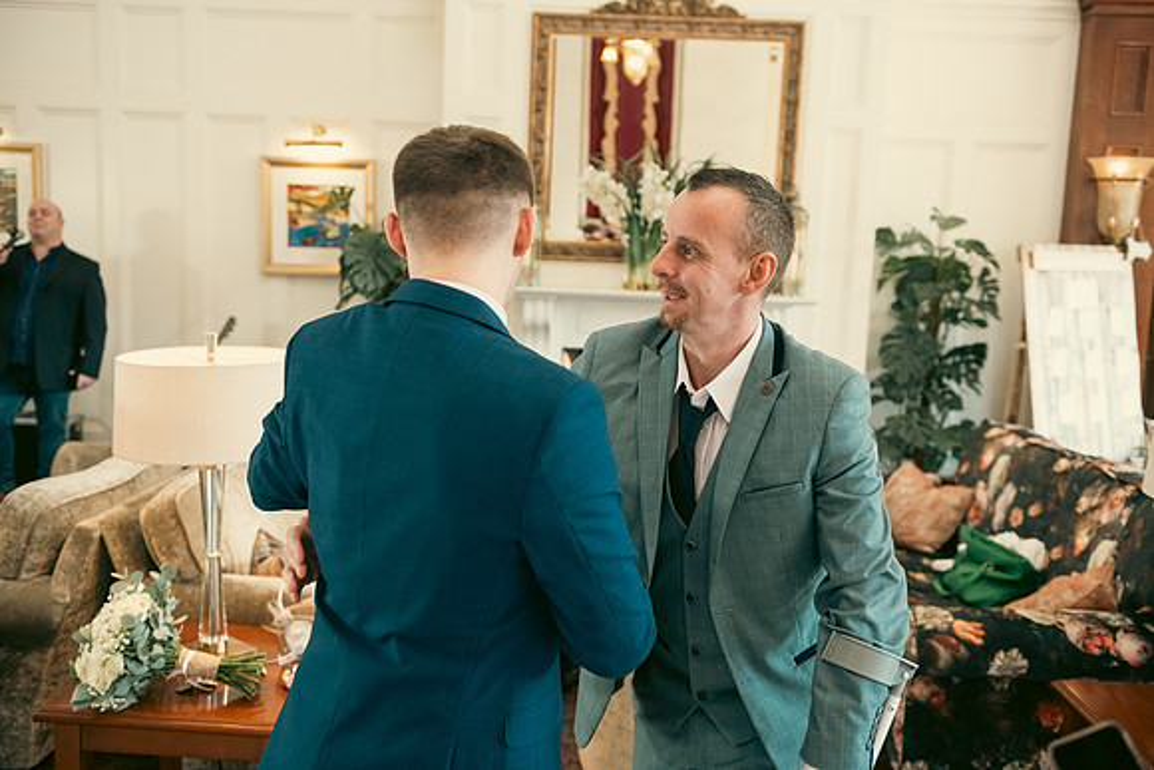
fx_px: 1090
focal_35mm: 34
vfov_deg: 38.9
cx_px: 577
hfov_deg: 55.8
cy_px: 385
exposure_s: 1/160
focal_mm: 34
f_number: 3.5
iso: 800
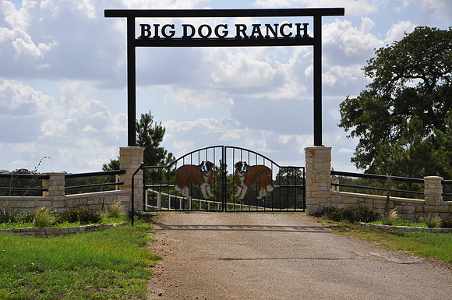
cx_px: 226
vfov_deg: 14.7
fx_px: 1166
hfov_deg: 21.9
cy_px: 150
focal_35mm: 93
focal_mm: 62
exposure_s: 1/320
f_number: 9
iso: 200
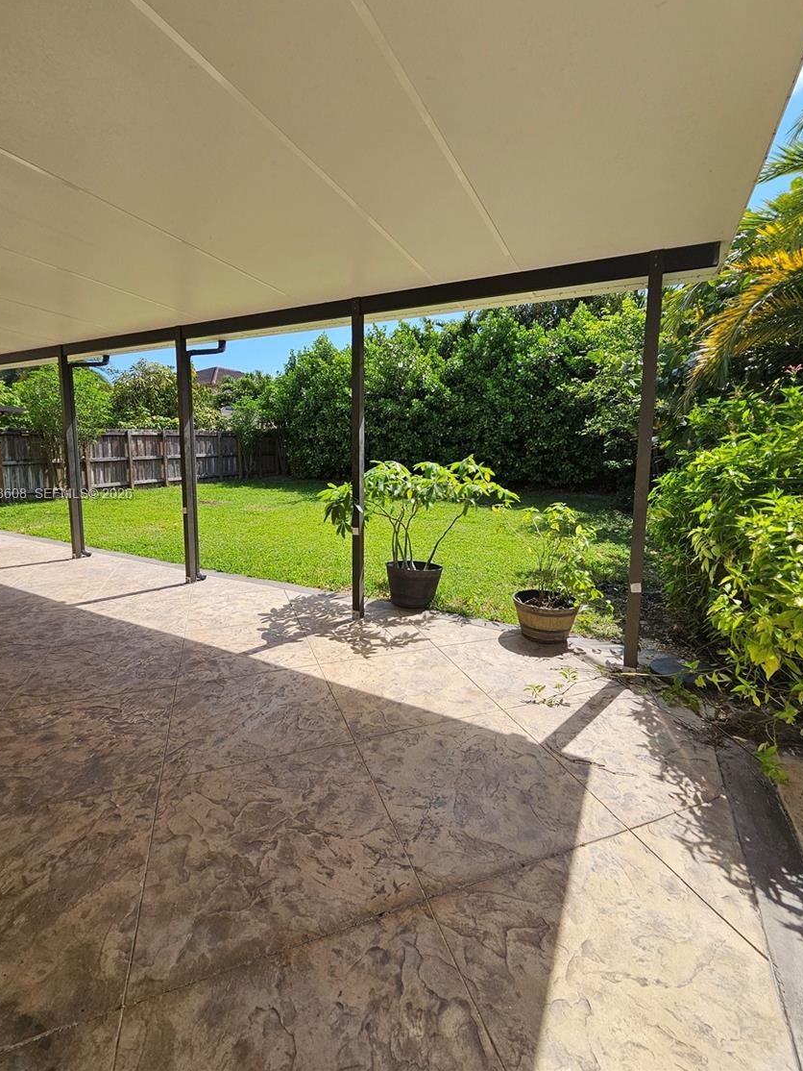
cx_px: 387
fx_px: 433
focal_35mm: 14
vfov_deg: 101.9
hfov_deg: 85.7
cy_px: 495
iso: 50
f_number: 2.2
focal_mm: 2.2
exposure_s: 1/1829
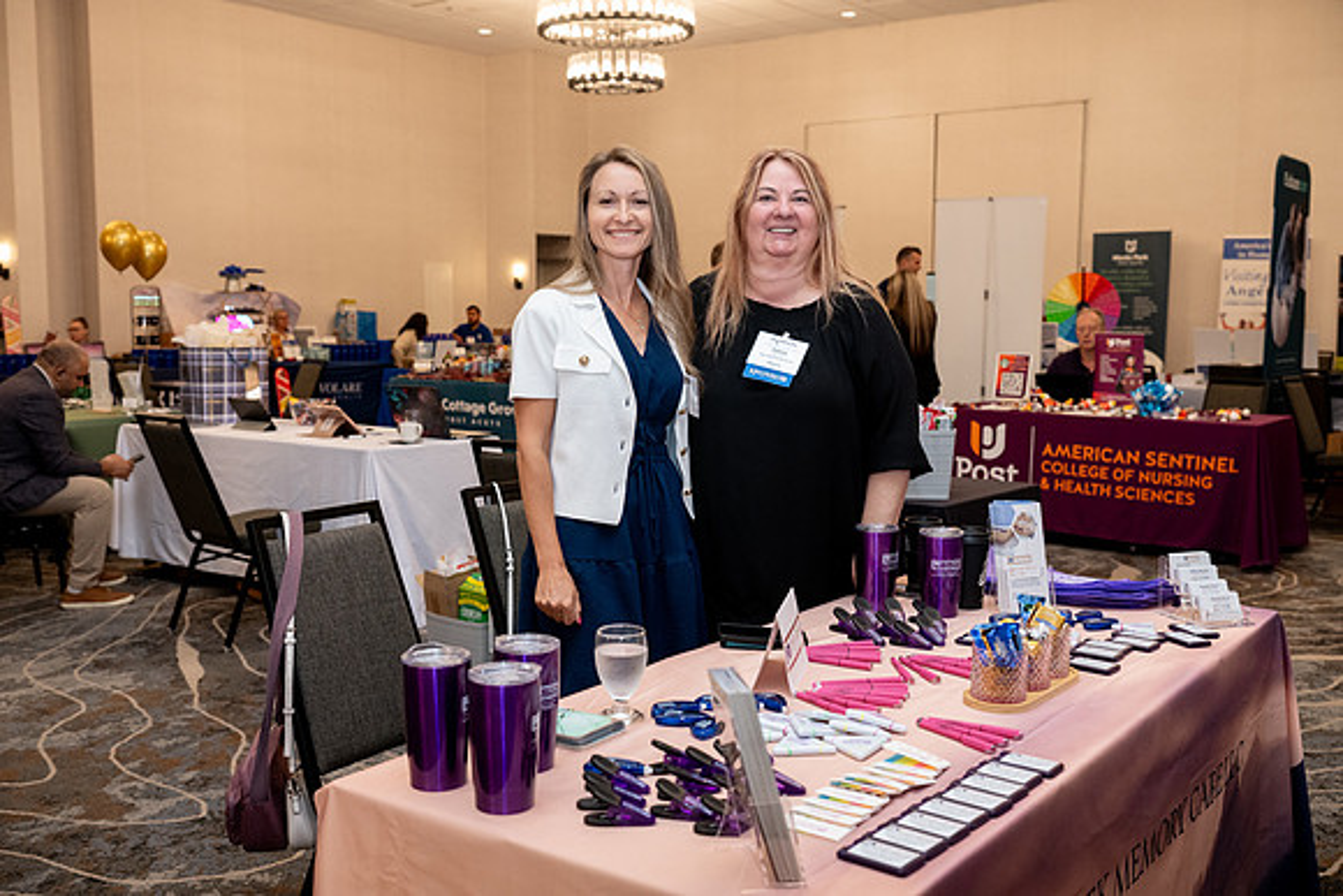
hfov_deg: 54.4
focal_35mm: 35
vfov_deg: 37.9
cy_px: 448
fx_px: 1306
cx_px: 672
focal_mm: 35
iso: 2000
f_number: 4
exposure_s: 1/320
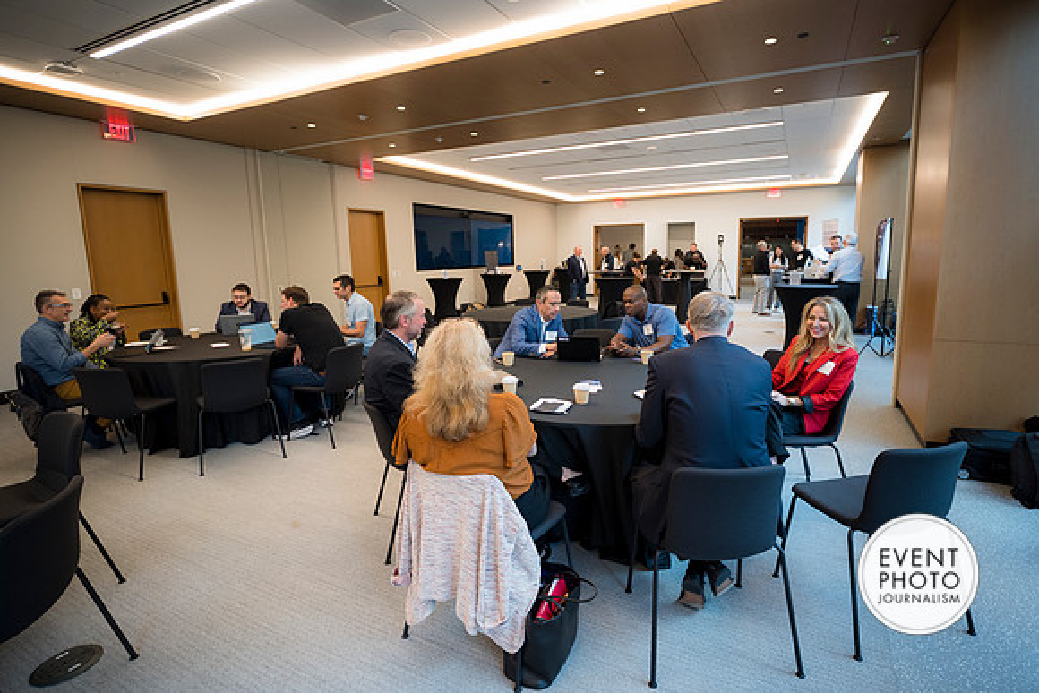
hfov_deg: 96.7
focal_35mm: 16
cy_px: 346
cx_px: 520
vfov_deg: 73.8
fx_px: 462
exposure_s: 1/125
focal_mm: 16
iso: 360
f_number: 2.5
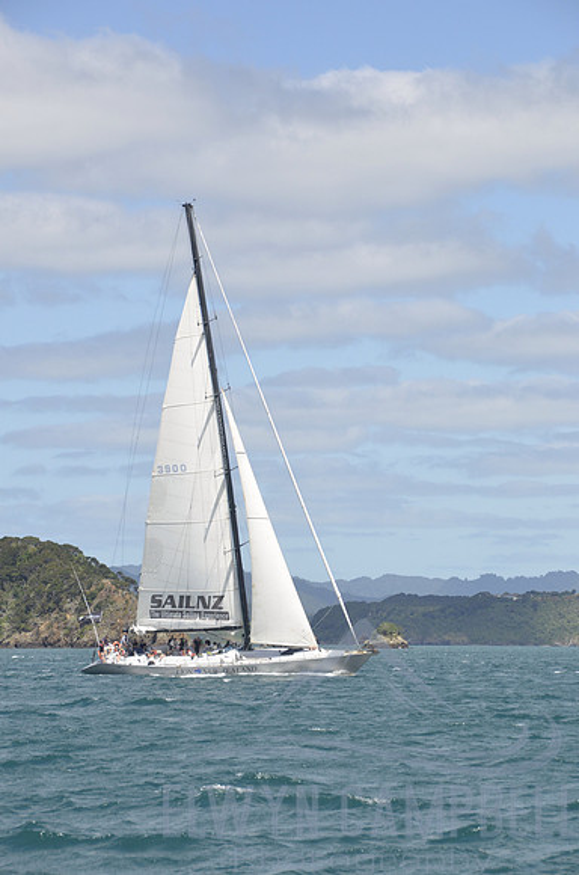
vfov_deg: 14.9
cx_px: 290
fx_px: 3345
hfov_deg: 9.9
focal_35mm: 138
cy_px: 438
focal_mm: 92
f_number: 9
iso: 640
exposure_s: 1/1250
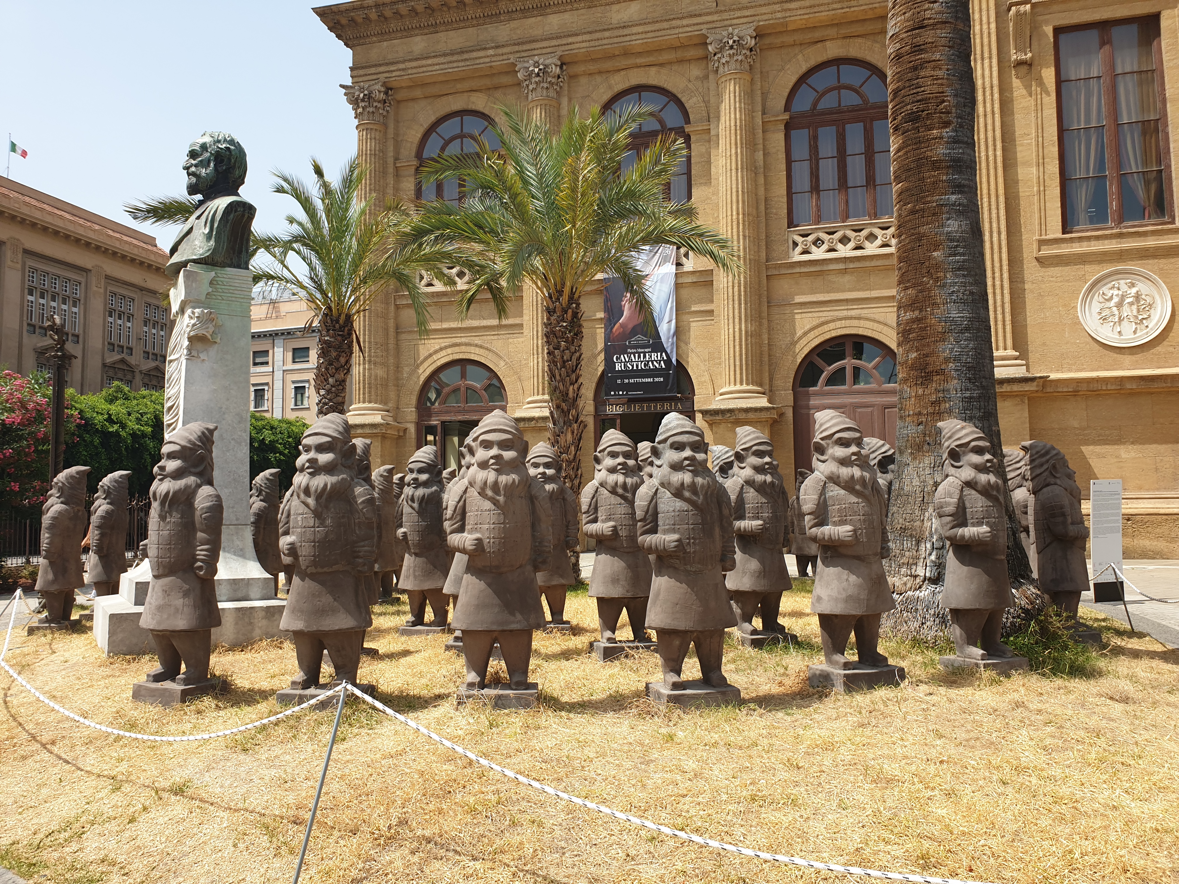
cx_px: 590
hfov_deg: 67.3
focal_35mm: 26
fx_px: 886
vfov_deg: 53.1
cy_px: 442
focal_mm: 4.3
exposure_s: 1/1030
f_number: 2.4
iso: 50
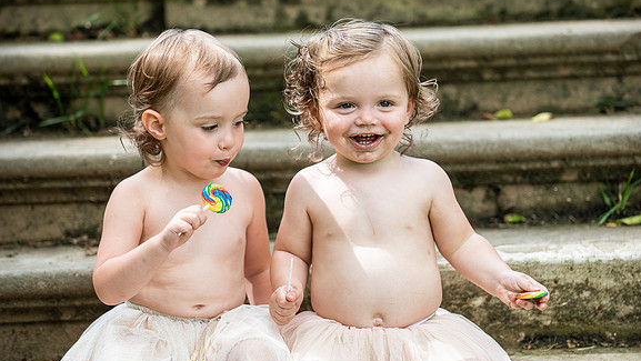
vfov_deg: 8.8
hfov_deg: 15.6
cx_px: 337
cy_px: 190
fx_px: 2346
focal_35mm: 138
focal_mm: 125
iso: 640
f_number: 3.5
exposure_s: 1/1000
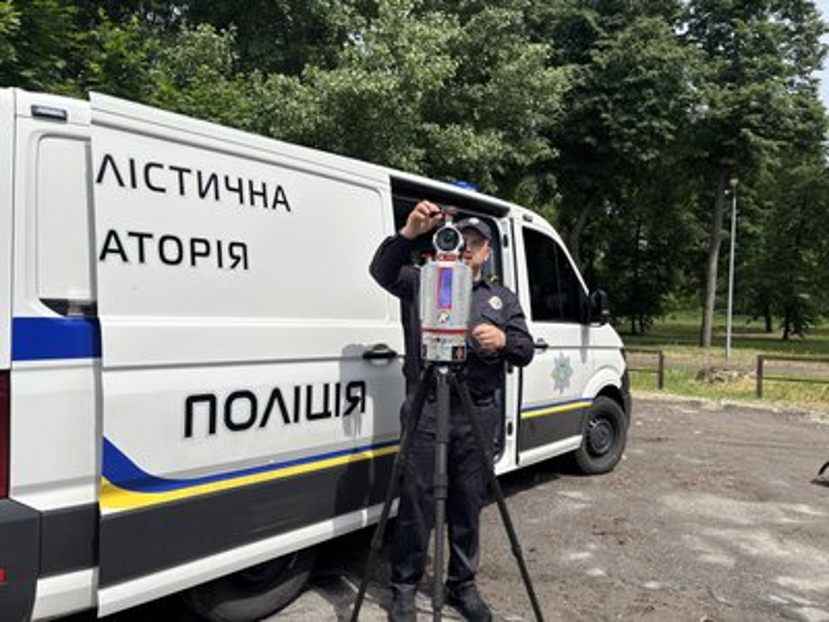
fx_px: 623
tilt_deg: -0.9
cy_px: 311
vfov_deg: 53.1
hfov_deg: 67.3
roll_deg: -1.0
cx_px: 414
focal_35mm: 26
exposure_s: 1/6329
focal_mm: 5.96
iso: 50
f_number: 1.6
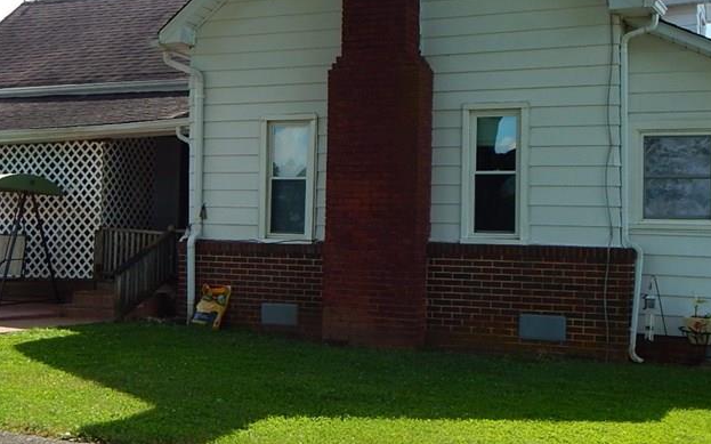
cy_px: 208
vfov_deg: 24.0
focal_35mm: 54
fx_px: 1046
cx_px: 340
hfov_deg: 37.5
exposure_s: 1/800
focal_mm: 5.6
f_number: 3.2
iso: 125
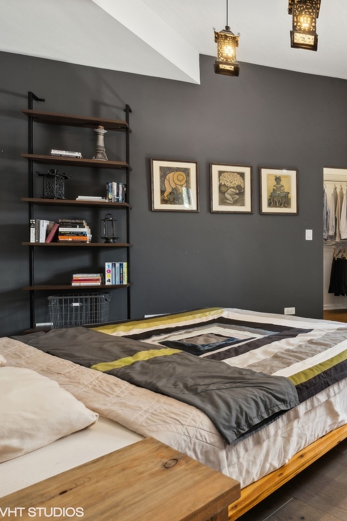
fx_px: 362
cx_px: 386
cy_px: 252
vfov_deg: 71.5
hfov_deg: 40.7
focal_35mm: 25
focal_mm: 16
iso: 320
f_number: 8
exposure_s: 1/13
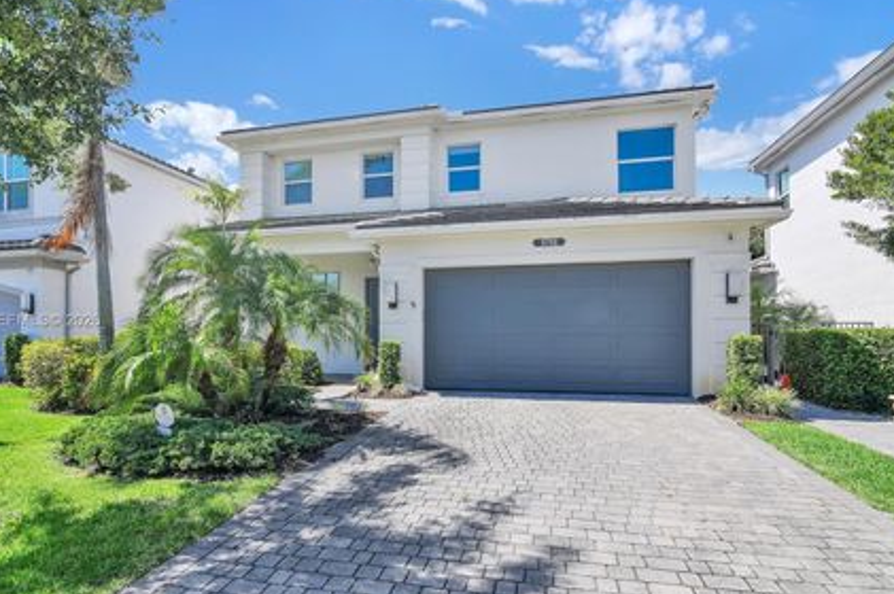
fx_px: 471
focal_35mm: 19
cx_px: 425
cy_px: 321
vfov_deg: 64.4
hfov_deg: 86.9
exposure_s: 1/250
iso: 200
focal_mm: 16
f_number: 11
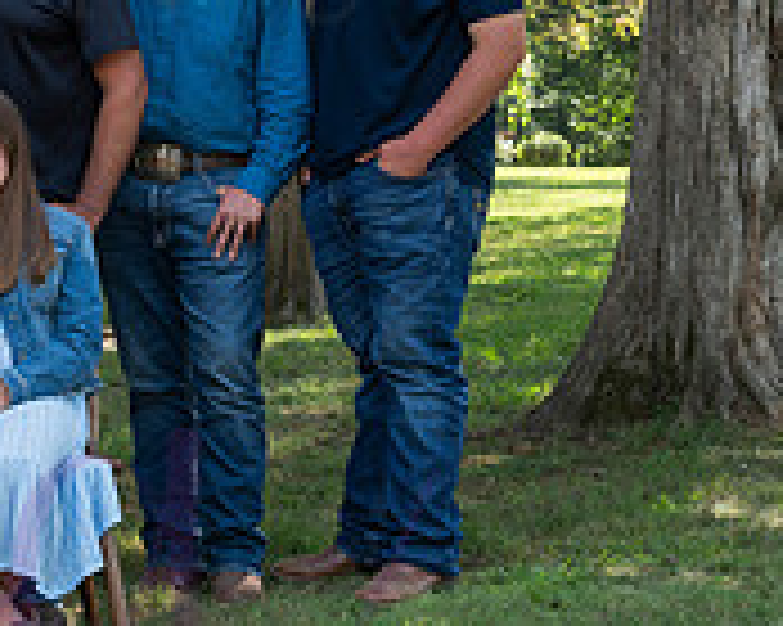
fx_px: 3544
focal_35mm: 153
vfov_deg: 10.1
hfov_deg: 11.9
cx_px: -464
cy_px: 187
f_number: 8
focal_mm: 49
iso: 400
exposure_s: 1/125
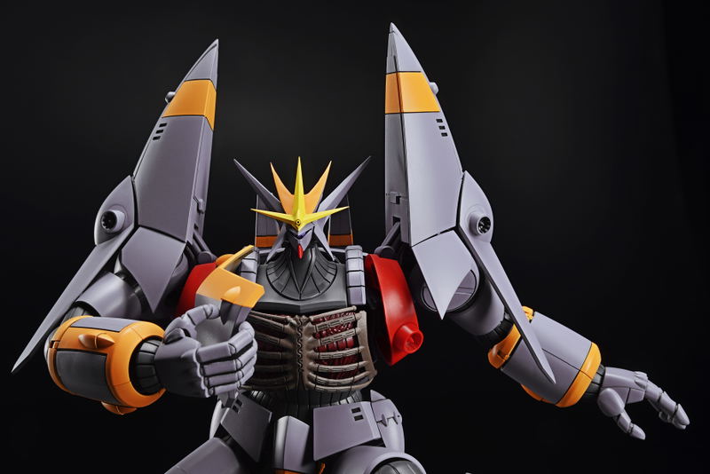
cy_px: 237
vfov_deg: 17.1
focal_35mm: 80
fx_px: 1578
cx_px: 355
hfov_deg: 25.4
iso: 140
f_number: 32
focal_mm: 80
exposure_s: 1/125
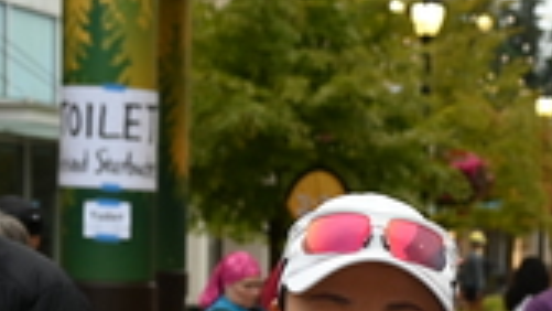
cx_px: 545
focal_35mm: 152
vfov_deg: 7.8
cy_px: 505
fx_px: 2225
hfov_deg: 13.9
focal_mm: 44
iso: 400
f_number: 5.3
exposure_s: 1/160
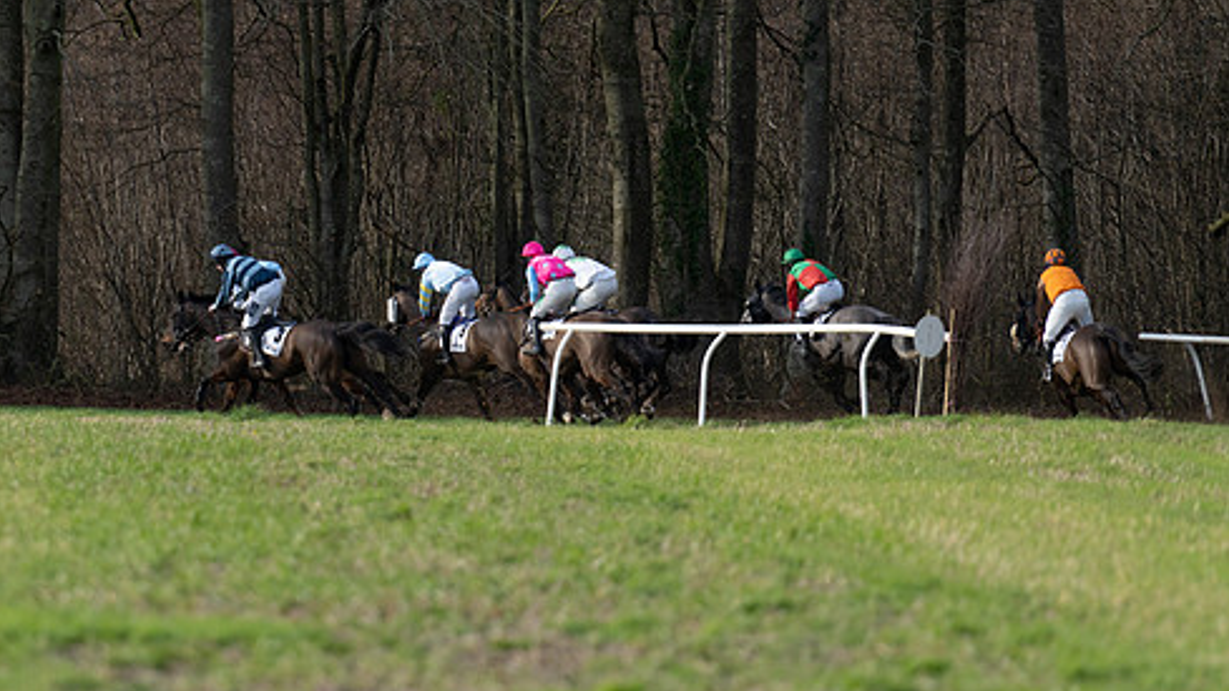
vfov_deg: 2.3
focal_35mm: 522
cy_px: 289
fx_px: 17010
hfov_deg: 4.1
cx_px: 503
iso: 400
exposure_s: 1/1600
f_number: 4
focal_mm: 280
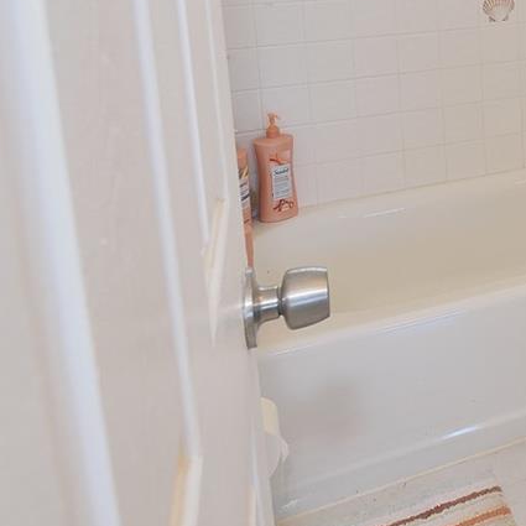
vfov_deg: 32.6
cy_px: 6
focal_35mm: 48
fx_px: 825
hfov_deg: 27.0
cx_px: 752
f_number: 7.1
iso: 200
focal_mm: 10
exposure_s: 1/10
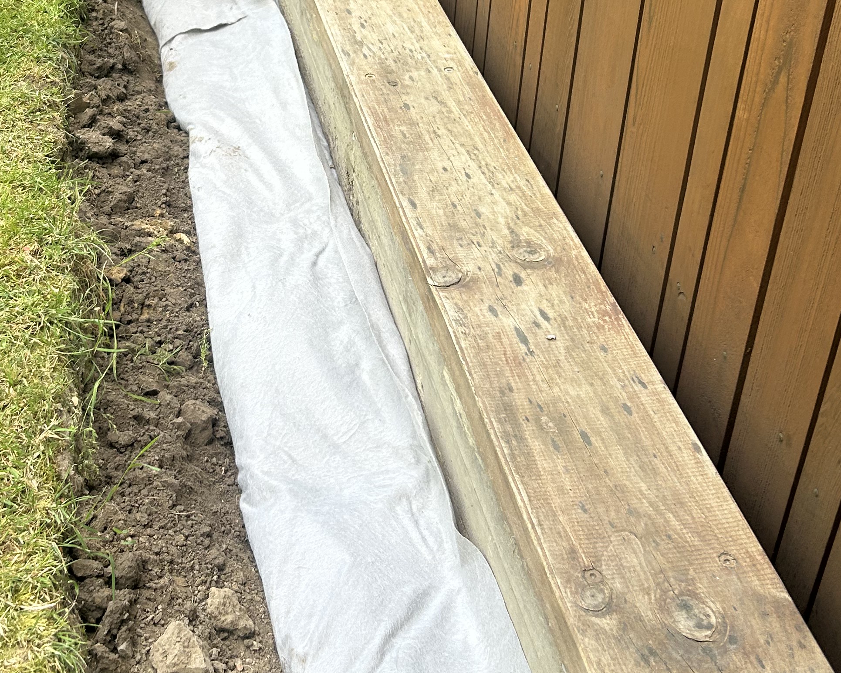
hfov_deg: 35.1
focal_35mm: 53
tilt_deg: -36.5
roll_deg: +0.2
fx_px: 1319
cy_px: 243
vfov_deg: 28.5
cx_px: 296
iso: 50
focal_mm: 5.7
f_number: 1.5
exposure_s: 1/349
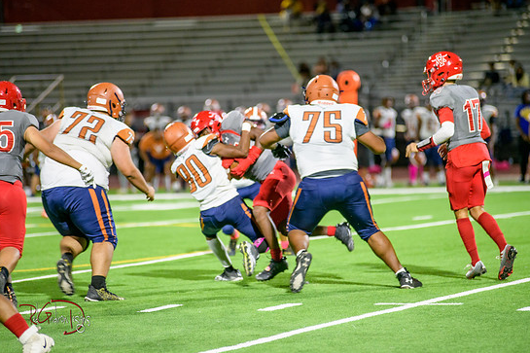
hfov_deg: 9.7
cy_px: 176
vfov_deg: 6.4
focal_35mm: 213
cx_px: 276
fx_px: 3135
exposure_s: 1/250
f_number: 2.8
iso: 1600
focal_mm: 200
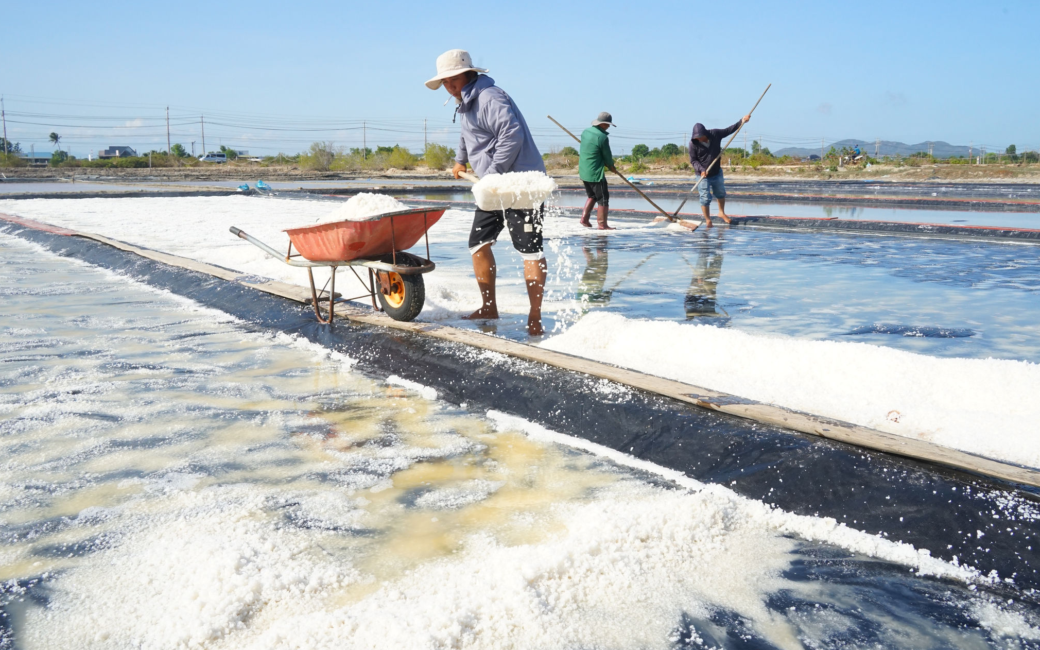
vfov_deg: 40.6
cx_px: 520
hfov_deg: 61.2
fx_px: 879
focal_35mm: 31
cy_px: 313
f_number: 16
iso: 1250
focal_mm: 30
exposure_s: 1/640
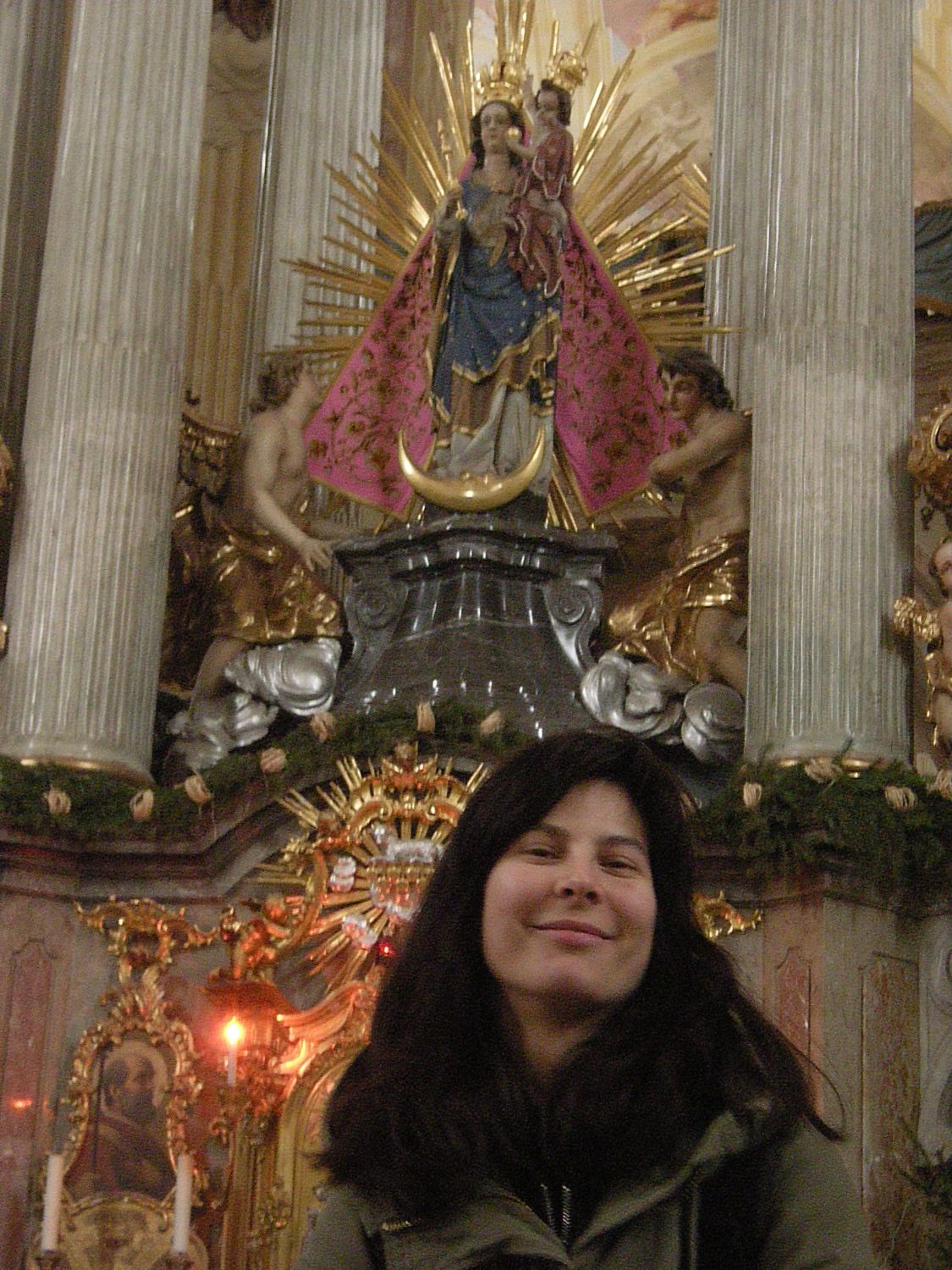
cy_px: 635
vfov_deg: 25.0
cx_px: 476
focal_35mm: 78
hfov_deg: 18.9
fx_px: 2860
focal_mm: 13
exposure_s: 1/8
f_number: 4.8
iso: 728
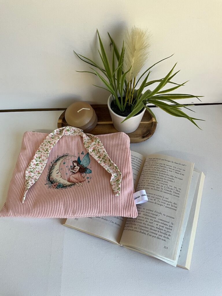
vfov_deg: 61.7
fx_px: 248
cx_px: 111
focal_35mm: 29
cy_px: 148
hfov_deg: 48.2
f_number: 1.8
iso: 20
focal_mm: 3
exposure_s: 1/100
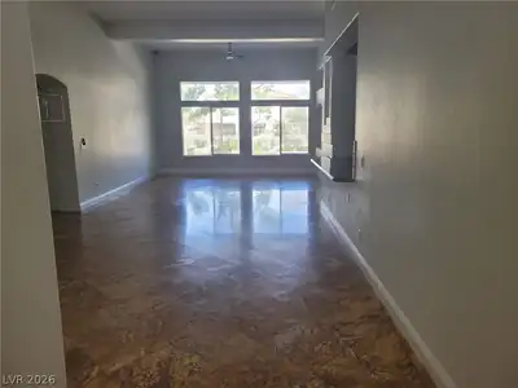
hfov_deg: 67.3
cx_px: 259
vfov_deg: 53.1
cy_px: 194
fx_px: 389
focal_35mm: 26
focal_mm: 5.4
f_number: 1.8
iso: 64
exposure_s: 1/120
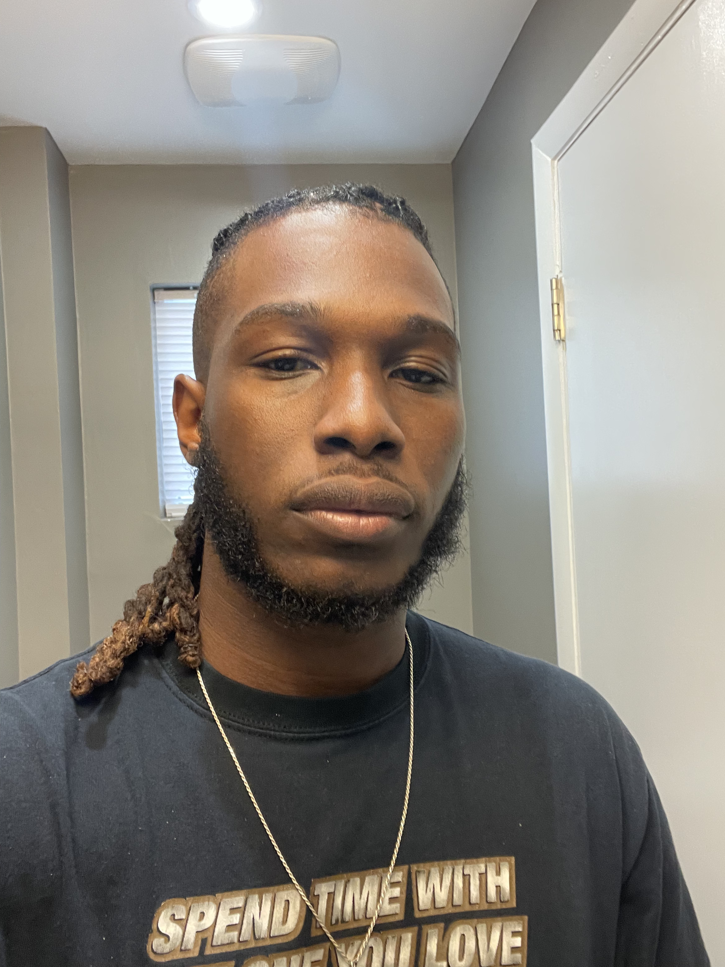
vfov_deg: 60.0
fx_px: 838
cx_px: 362
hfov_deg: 46.8
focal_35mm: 30
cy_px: 484
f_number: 2.2
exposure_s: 1/40
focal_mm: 2.71
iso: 250
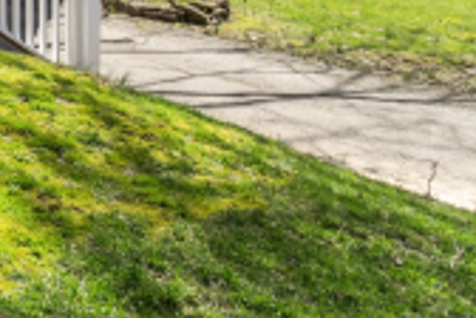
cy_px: -125
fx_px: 886
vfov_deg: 18.5
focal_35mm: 67
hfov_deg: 20.9
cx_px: -377
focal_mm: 10
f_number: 9
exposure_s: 1/60
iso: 400
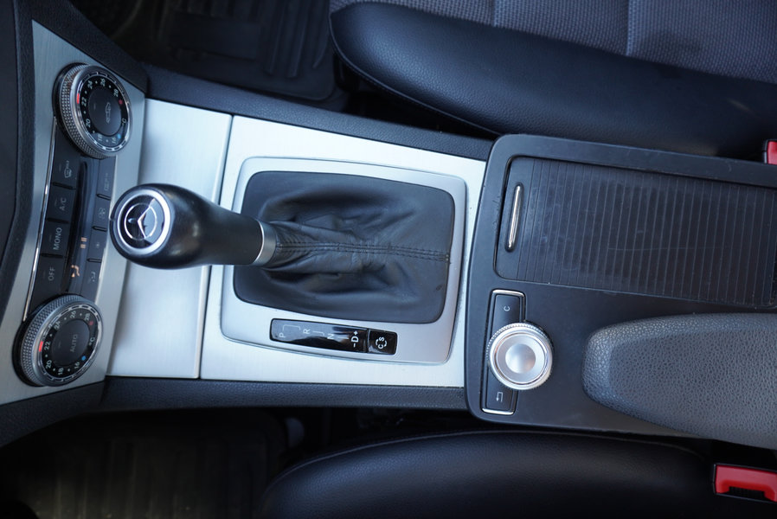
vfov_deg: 53.2
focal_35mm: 24
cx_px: 388
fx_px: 518
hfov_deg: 73.7
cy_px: 260
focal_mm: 16
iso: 250
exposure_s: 1/30
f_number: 3.5
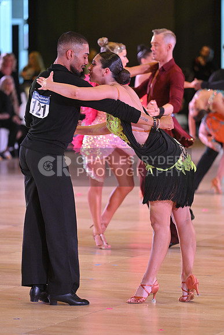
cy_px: 168
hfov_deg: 6.9
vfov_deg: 10.3
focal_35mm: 200
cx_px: 112
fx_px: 1865
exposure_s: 1/400
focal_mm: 200
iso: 2500
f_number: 4.5
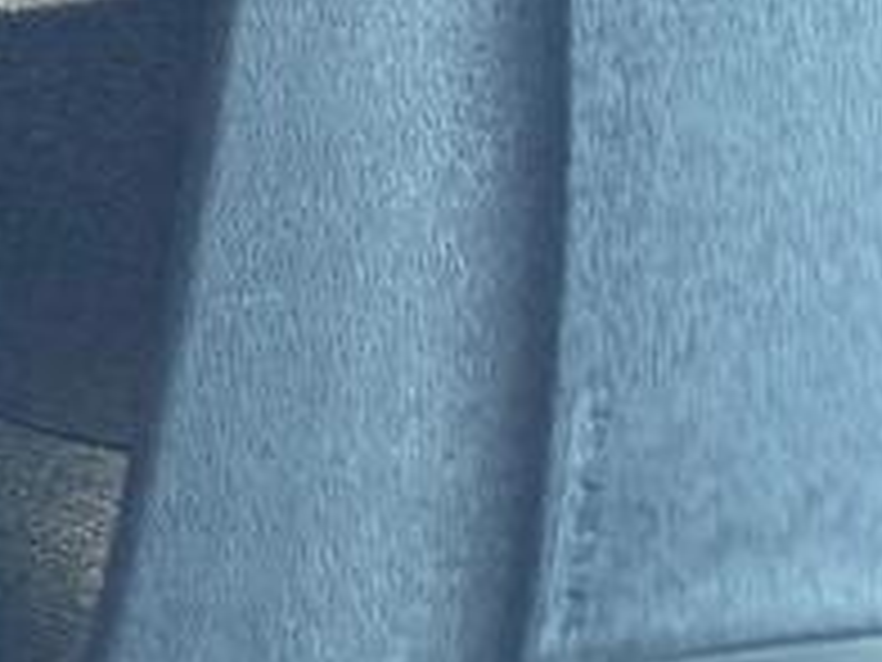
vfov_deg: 8.5
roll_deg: -0.8
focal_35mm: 157
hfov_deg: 9.6
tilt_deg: -37.9
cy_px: -1018
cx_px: -1804
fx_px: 4000
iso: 160
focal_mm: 6.76
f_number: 1.78
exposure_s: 1/121
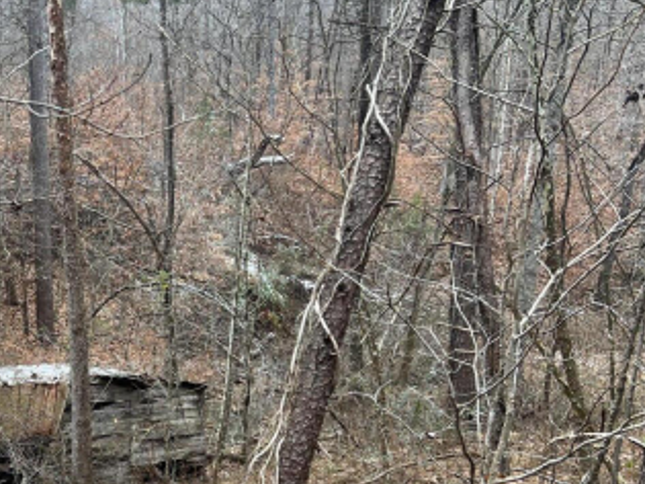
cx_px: 38
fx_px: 1024
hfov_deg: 32.8
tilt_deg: -9.4
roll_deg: -1.3
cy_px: 398
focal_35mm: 55
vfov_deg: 26.0
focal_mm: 5.7
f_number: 1.5
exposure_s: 1/121
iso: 40
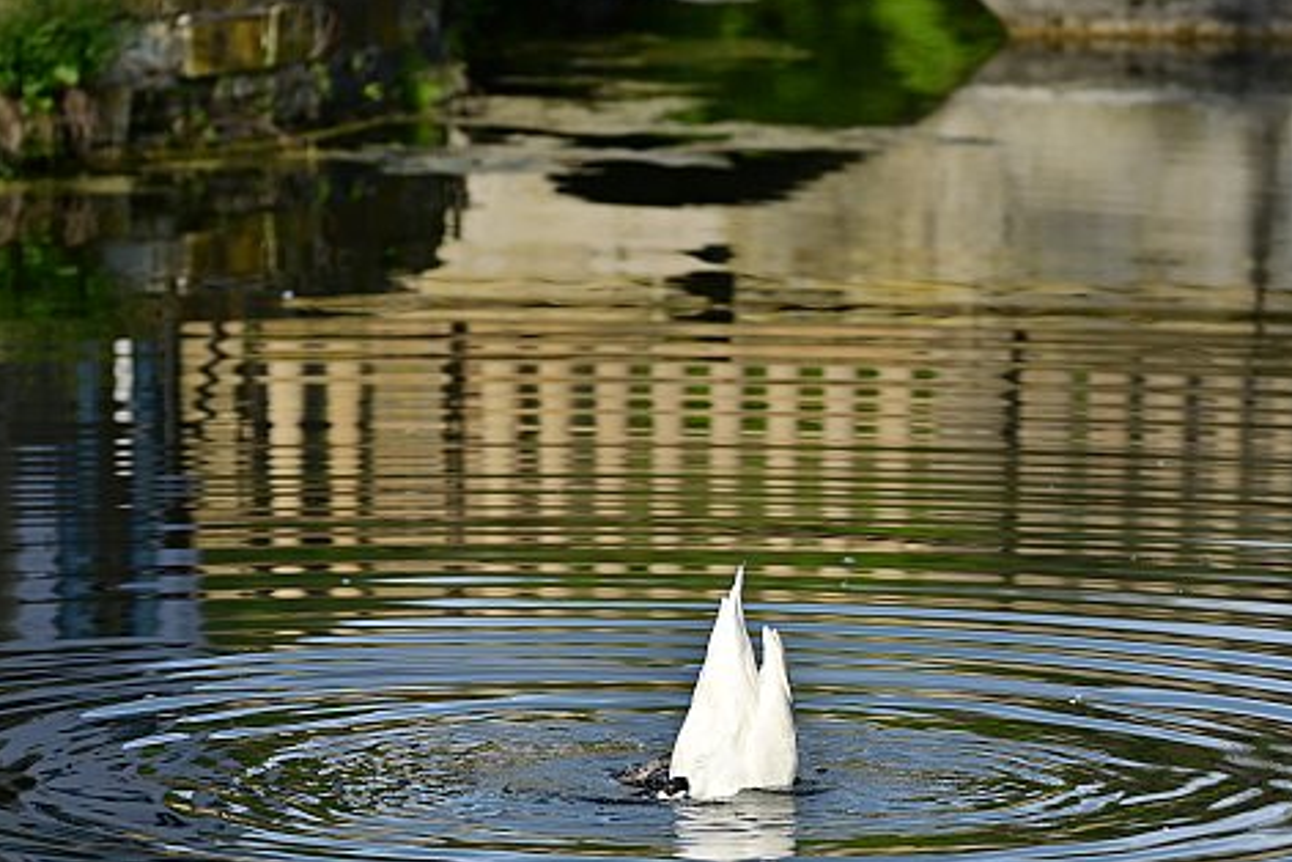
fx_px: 12345
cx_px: 801
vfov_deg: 4.0
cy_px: 774
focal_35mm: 344
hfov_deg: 6.0
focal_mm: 135
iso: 64
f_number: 1.8
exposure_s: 1/2500
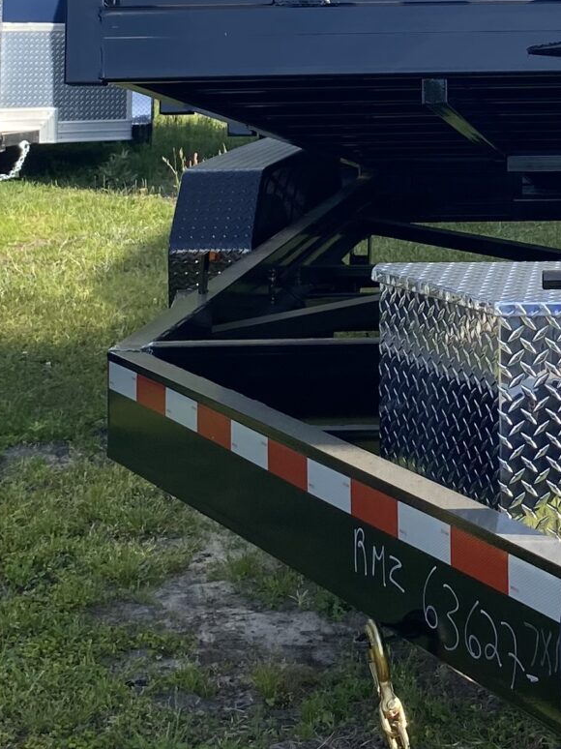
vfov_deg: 22.0
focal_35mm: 86
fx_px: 1859
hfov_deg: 16.7
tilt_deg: -1.3
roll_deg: -1.4
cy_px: 22
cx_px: 596
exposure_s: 1/1395
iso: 32
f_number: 1.8
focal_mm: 4.25
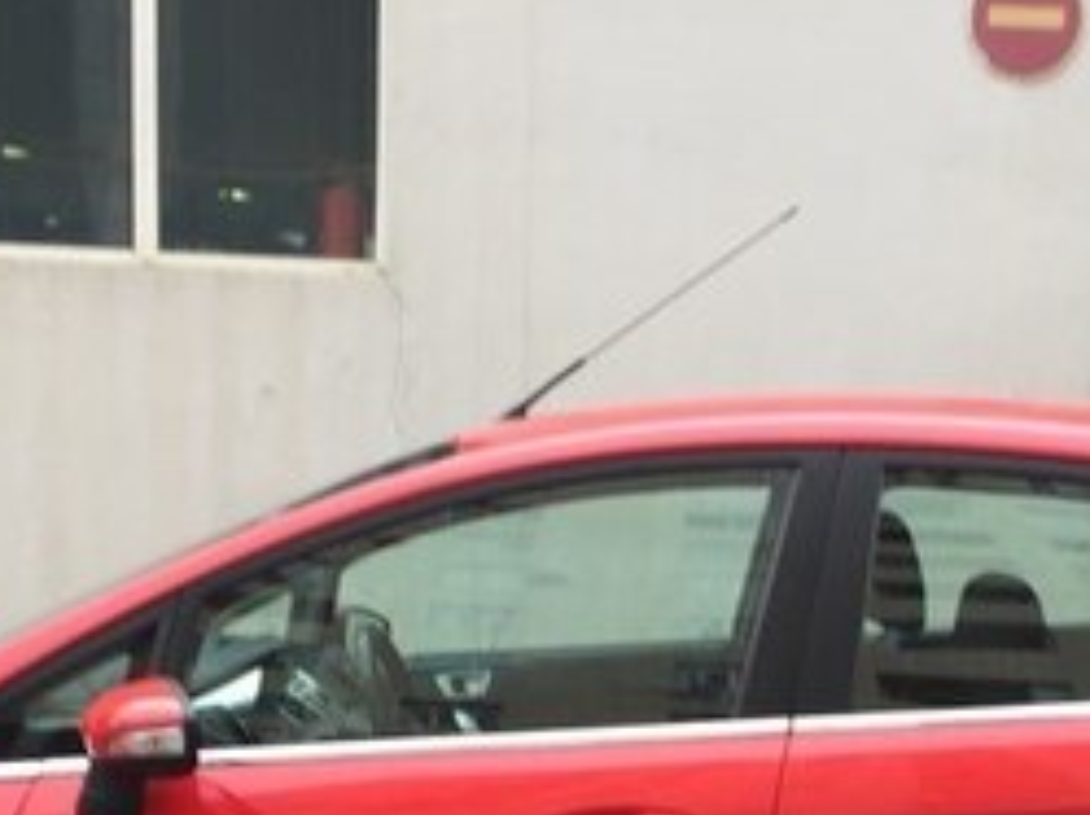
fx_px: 2421
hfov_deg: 25.4
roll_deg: -4.0
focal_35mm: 77
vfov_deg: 17.8
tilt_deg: -12.5
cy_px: 1063
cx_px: 613
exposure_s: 1/50
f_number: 2.2
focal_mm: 4.15
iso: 32
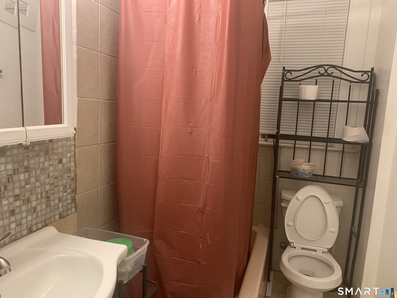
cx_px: 198
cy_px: 149
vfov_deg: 53.1
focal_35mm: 26
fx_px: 298
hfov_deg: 67.3
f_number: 1.8
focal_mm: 4.25
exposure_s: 1/60
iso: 250
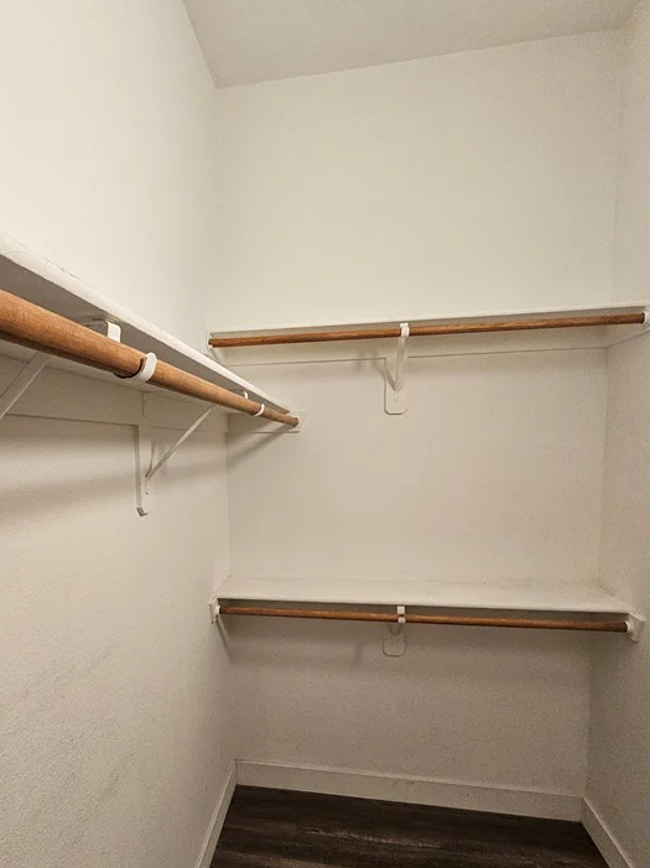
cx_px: 245
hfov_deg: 67.6
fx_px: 476
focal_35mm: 19
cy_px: 497
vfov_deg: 84.2
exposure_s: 1/100
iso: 320
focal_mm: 2.2
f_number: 2.2
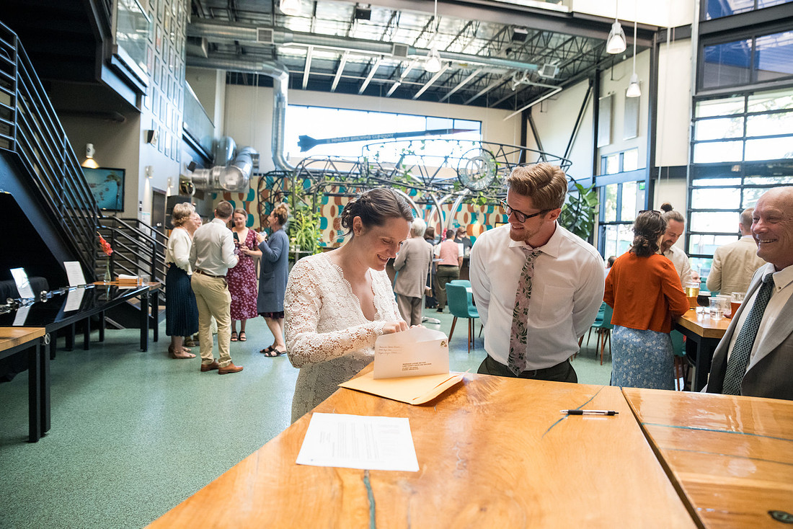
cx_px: 396
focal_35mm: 24
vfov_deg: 53.2
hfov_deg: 73.7
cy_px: 264
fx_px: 529
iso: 5000
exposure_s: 1/320
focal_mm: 24
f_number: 3.5
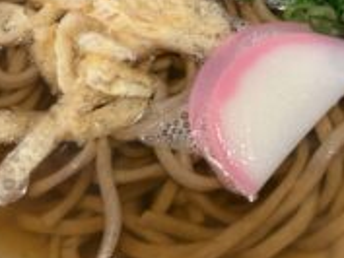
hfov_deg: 34.9
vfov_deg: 26.3
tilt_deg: -60.5
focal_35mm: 55
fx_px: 547
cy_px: 71
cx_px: 195
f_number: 1.6
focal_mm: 5.96
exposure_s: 1/60
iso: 160
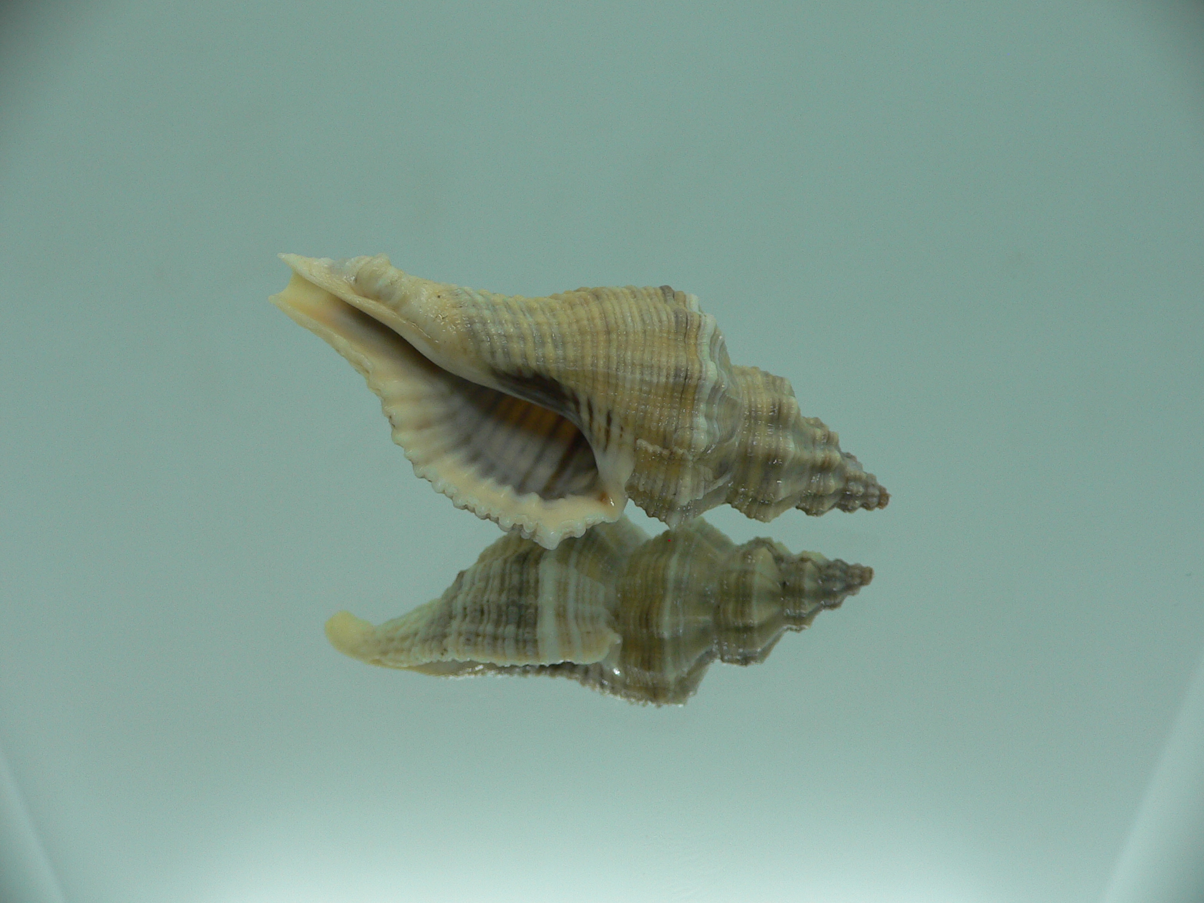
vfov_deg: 40.7
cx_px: 602
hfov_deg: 52.6
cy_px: 452
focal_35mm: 35
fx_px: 1217
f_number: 2.8
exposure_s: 1/80
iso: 80
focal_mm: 4.6
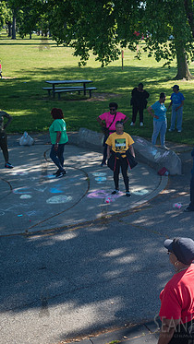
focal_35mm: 57
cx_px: 223
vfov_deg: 36.6
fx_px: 521
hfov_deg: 20.0
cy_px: 167
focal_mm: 35
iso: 200
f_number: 4.5
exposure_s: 1/500
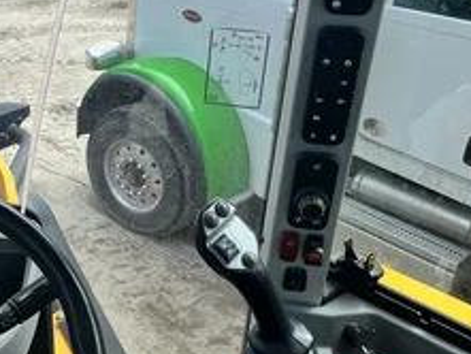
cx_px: 102
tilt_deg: -26.3
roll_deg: -0.2
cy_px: 156
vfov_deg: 30.9
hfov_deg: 39.0
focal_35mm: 47
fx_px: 640
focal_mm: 5.1
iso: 50
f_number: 1.6
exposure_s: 1/1623
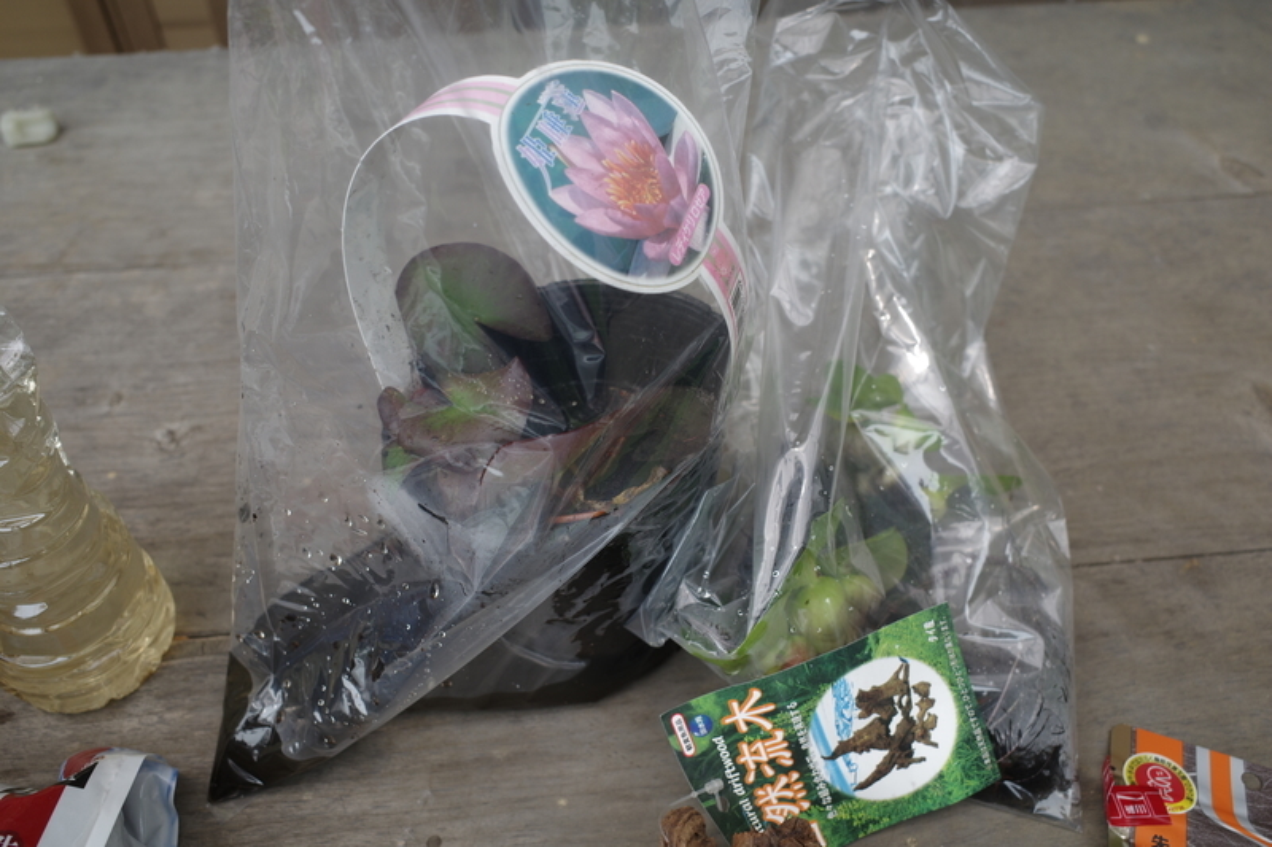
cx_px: 636
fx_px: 989
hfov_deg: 65.5
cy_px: 424
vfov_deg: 46.4
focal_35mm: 28
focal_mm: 18.3
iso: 100
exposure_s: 1/200
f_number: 4
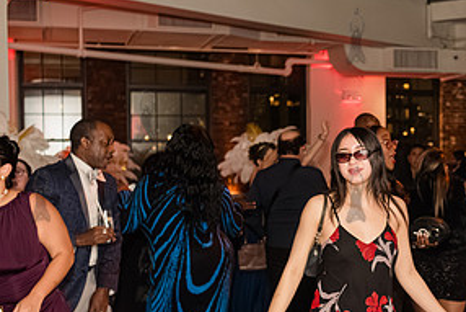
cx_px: 359
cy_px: 194
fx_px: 945
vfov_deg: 18.7
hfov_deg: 27.3
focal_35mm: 73
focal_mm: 35
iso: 8000
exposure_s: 1/250
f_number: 3.2
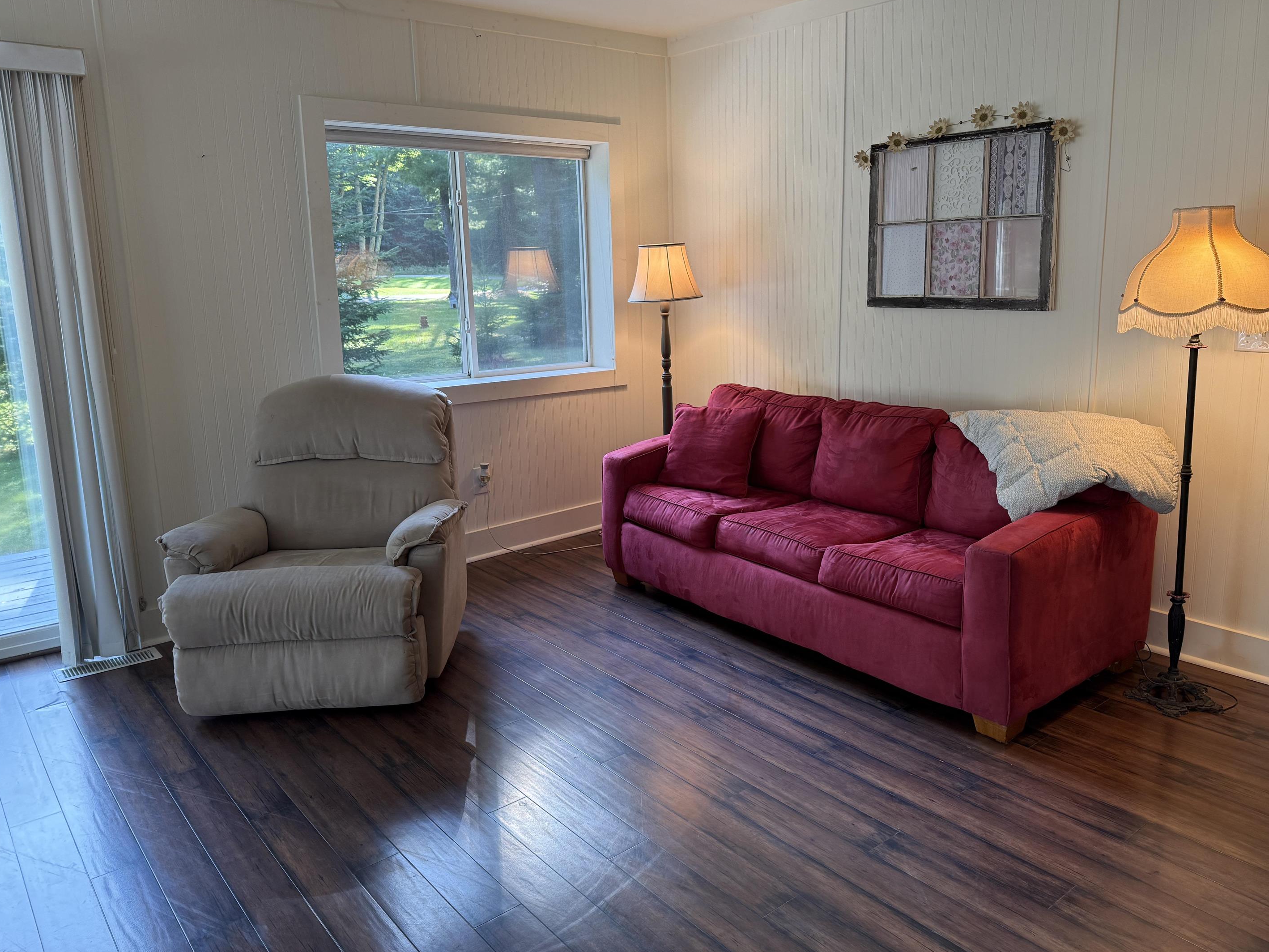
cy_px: 445
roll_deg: +0.8
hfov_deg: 67.2
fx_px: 953
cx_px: 681
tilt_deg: -11.1
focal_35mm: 26
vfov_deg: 53.0
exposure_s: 1/120
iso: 100
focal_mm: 6.76
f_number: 1.78
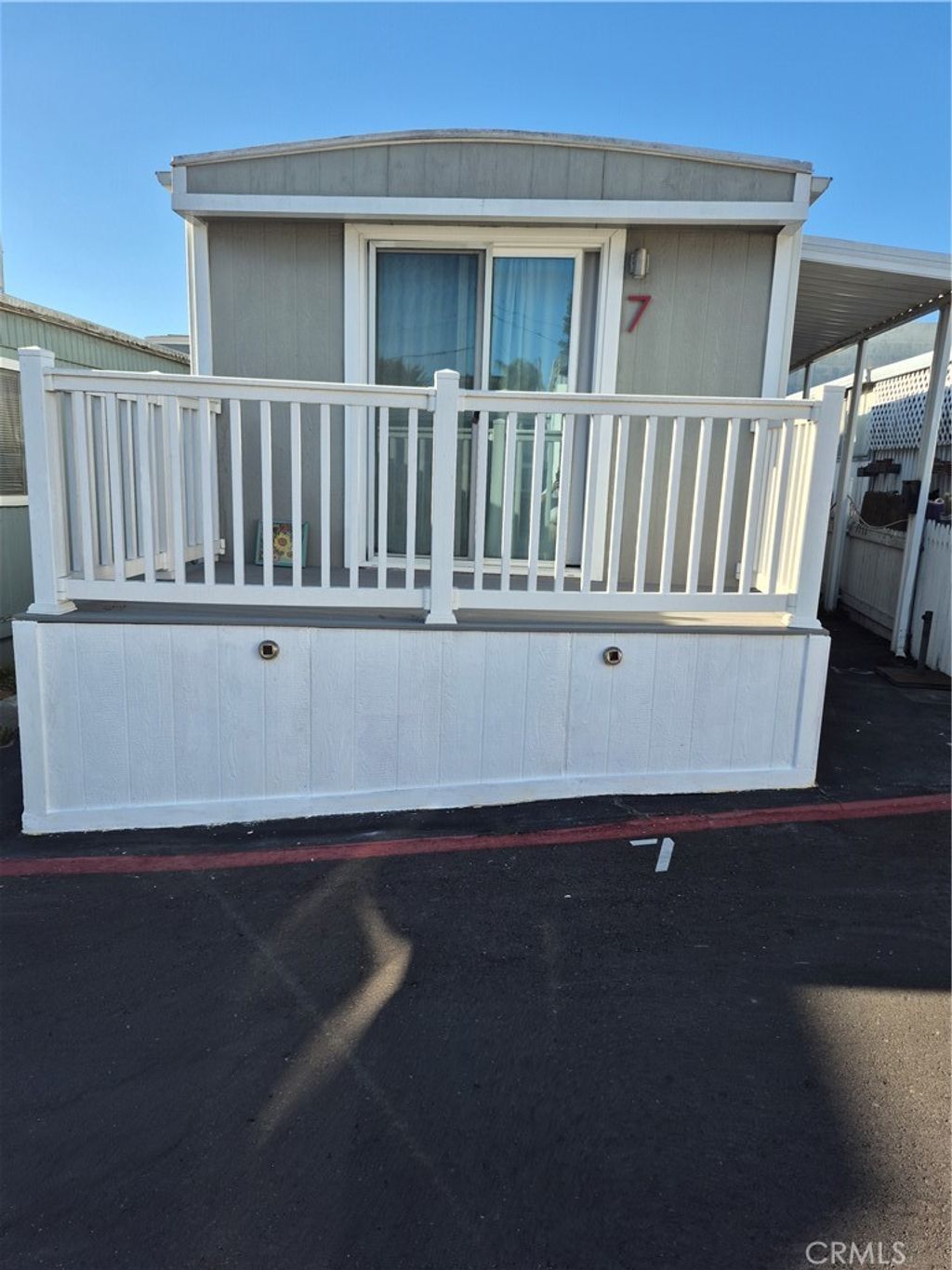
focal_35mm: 23
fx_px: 843
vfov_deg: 73.9
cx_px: 476
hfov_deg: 58.9
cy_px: 635
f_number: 1.8
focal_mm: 5.4
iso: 25
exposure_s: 1/810
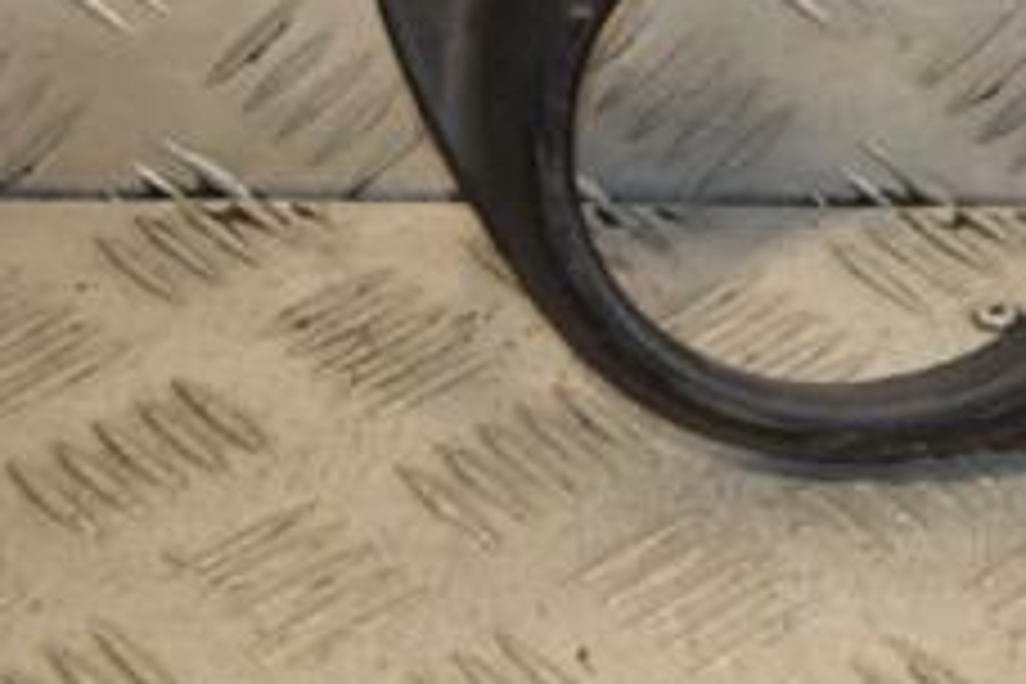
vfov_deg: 6.7
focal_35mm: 205
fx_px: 5842
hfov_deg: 9.9
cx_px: 1233
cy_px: -122
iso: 800
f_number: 5.6
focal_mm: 52
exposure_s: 1/200
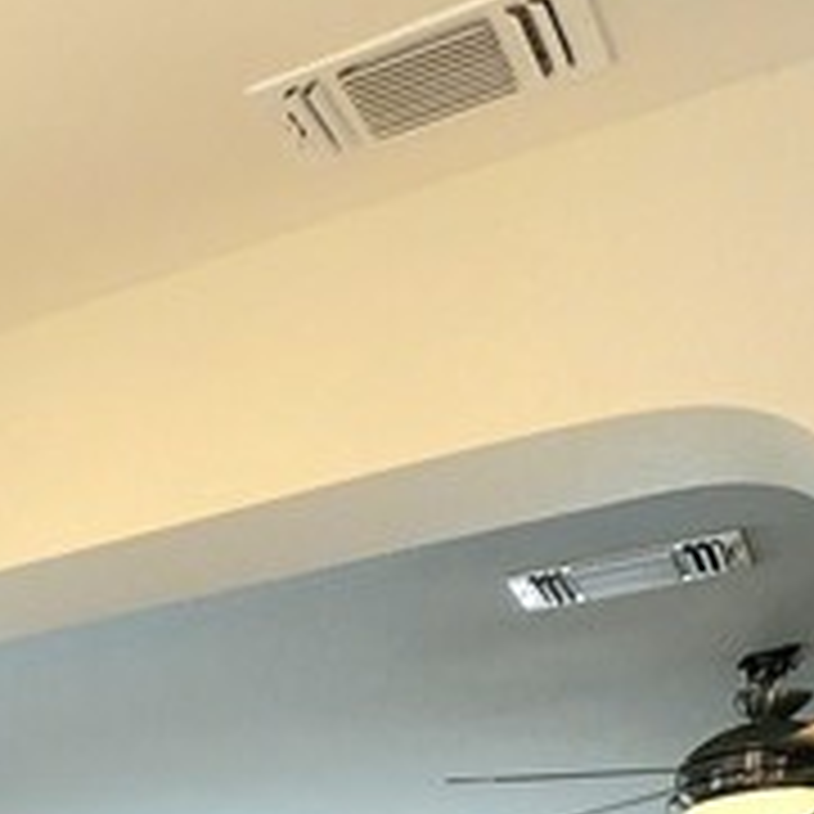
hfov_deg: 16.8
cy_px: 1493
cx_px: -944
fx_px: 1729
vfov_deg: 19.4
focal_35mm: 65
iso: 125
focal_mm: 2.2
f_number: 2.2
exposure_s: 1/60.2
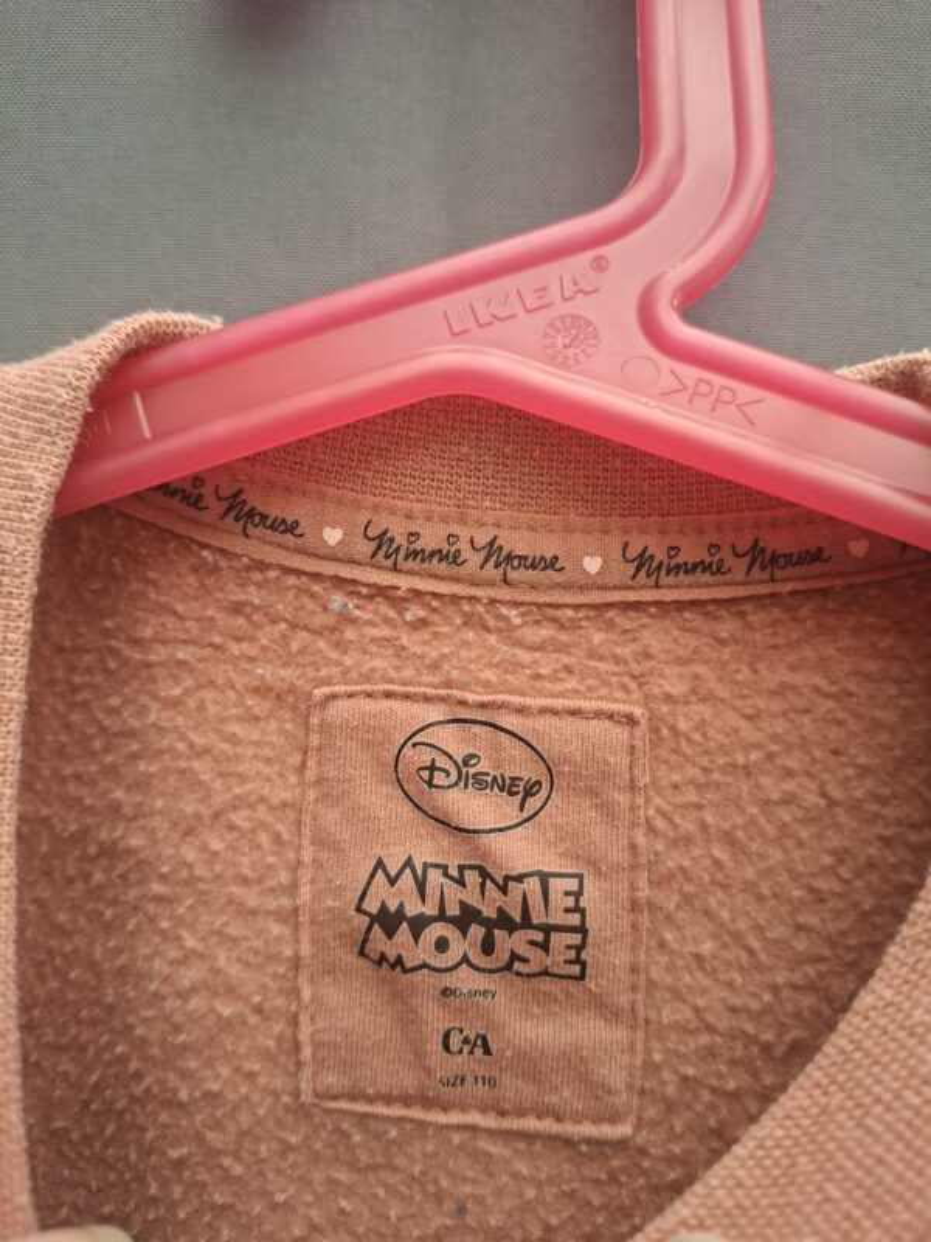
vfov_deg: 73.9
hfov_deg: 58.9
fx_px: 825
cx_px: 466
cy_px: 621
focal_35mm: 23
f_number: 1.8
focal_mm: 5.54
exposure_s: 1/100
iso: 160
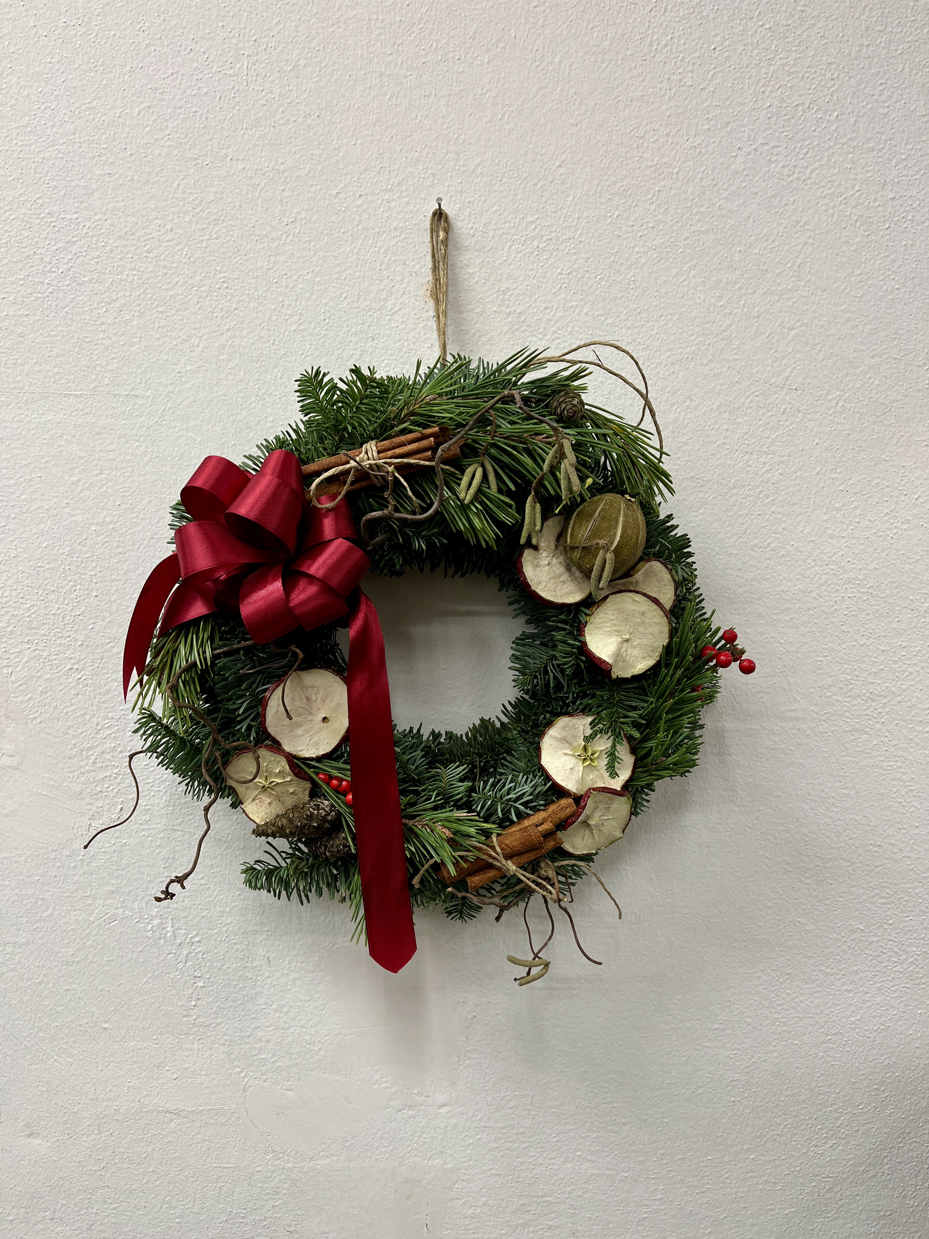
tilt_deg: -3.6
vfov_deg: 67.3
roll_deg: -0.3
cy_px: 620
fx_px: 930
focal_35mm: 26
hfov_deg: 53.1
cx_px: 464
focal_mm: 5.1
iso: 64
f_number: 1.6
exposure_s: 1/100
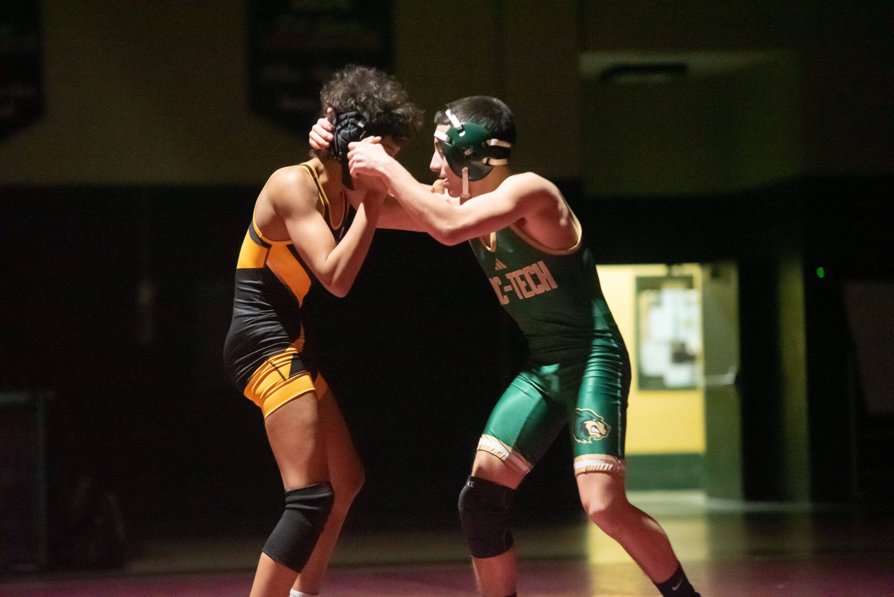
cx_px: 447
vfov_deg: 9.5
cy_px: 298
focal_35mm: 145
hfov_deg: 14.1
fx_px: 3602
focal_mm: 145
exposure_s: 1/400
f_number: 3.2
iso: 12800
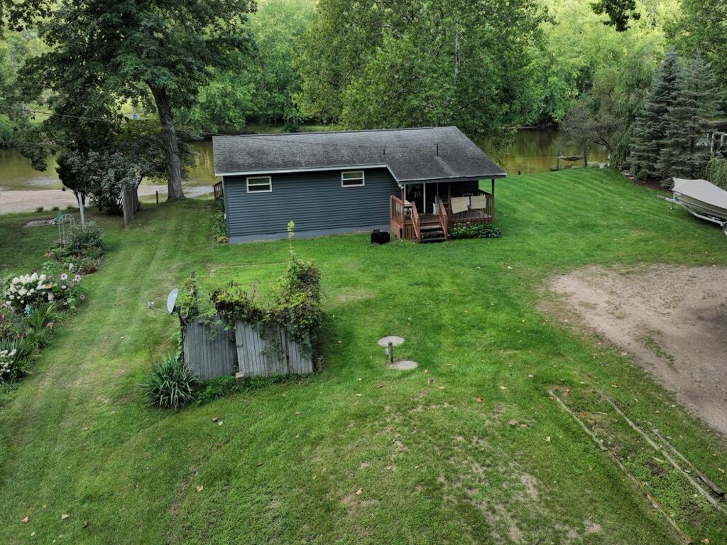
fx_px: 630
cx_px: 391
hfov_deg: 59.9
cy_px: 226
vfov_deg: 46.6
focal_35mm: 30
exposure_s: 1/40
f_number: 2.8
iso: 130
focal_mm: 12.29
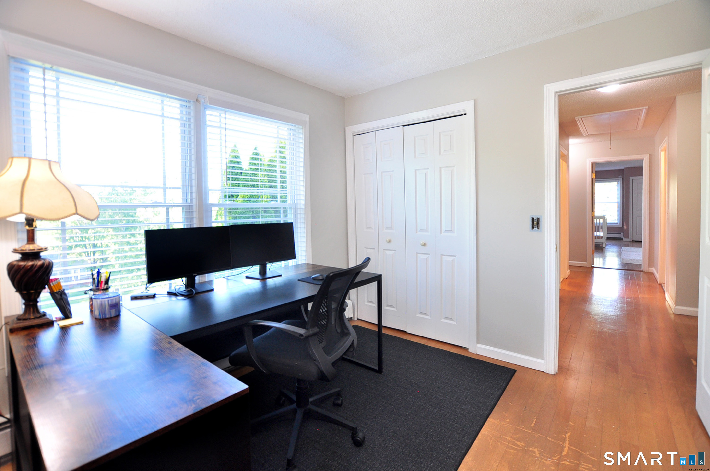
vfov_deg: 77.2
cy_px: 236
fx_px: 295
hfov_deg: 100.5
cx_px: 355
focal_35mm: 15
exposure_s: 1/20
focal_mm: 10
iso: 320
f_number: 4.5
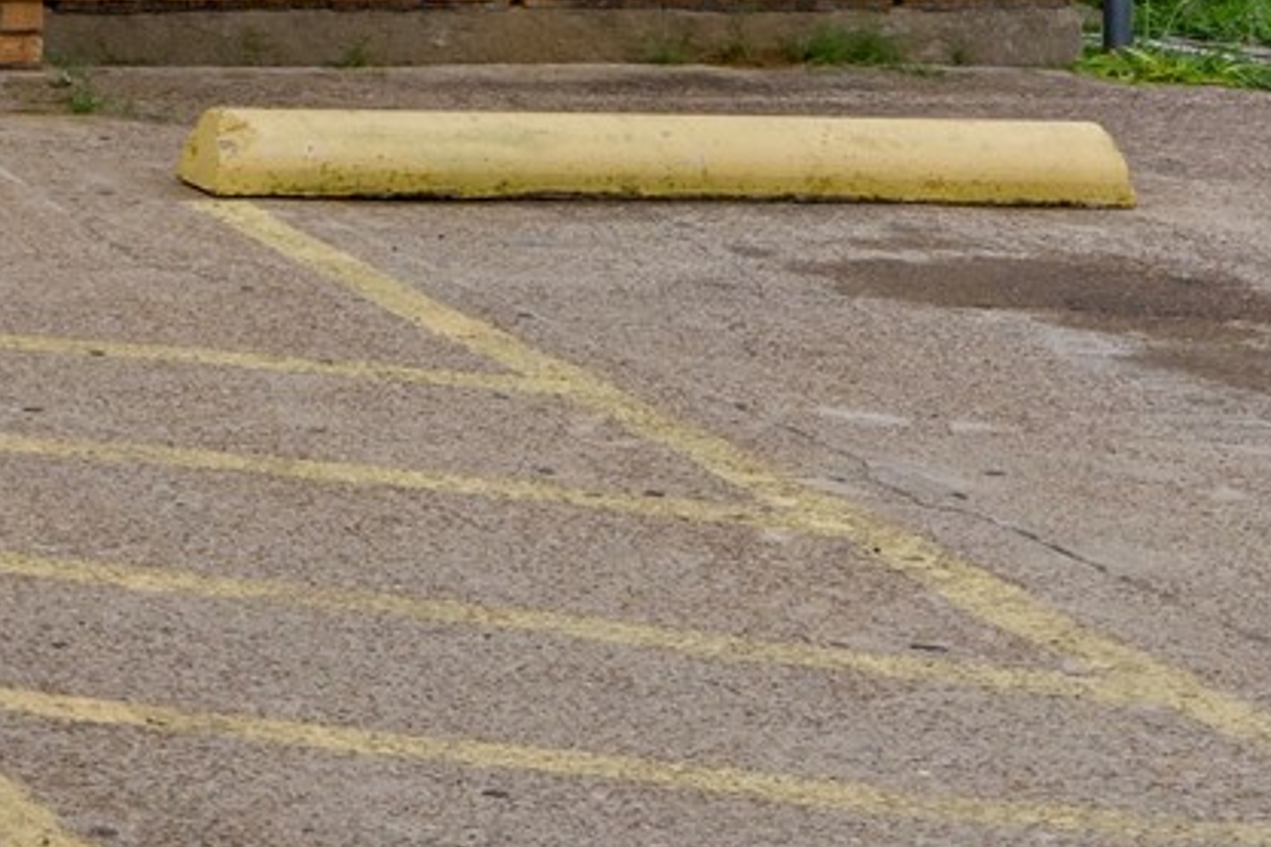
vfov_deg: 9.2
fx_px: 5154
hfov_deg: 11.8
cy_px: -414
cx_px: -1643
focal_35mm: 146
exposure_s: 1/250
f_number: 8
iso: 100
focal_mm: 28
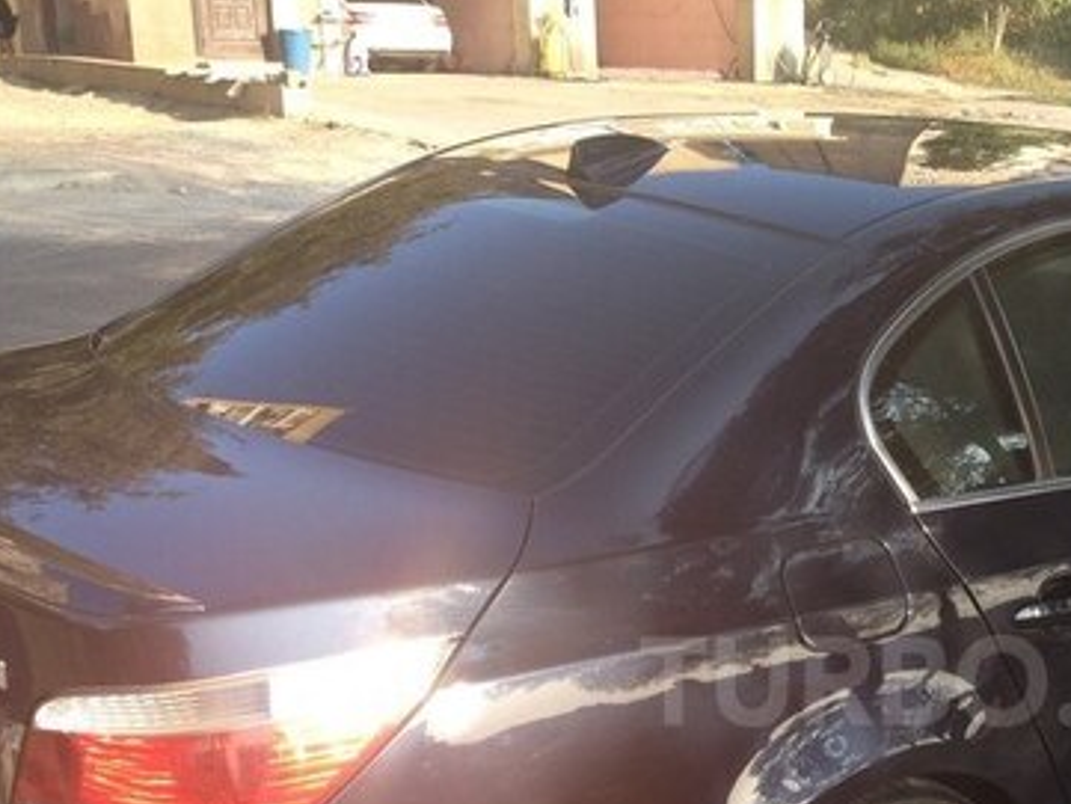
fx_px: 1981
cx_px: 943
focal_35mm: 64
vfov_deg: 22.5
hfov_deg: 29.2
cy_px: 681
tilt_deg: -19.3
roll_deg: -0.8
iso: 50
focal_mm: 4.28
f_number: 2.4
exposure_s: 1/253
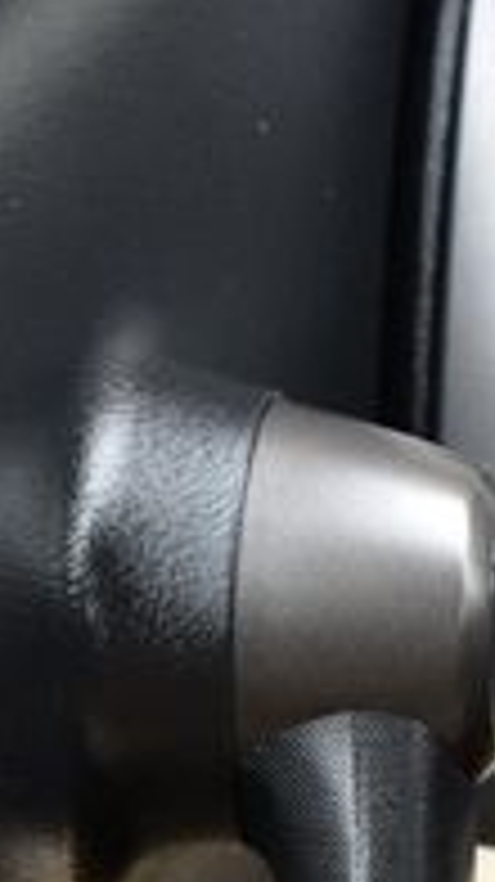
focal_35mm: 282
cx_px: 320
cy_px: 702
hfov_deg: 4.3
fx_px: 6585
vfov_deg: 7.7
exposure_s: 1/25
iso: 400
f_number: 7.1
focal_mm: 55
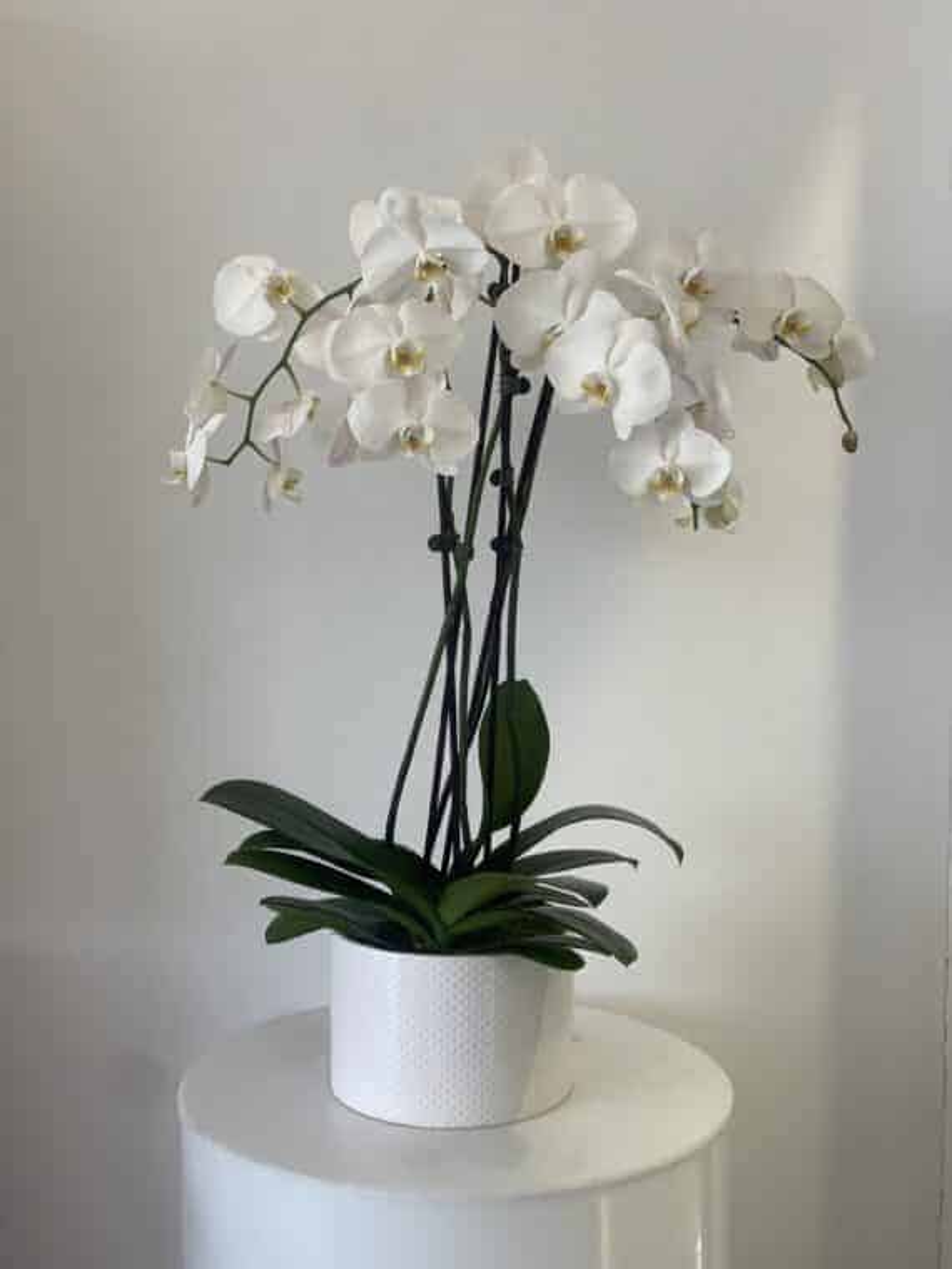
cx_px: 476
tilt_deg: -9.4
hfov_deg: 22.9
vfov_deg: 30.3
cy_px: 634
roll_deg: -1.1
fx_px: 2347
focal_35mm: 64
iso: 160
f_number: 2.2
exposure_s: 1/120
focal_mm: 7.5
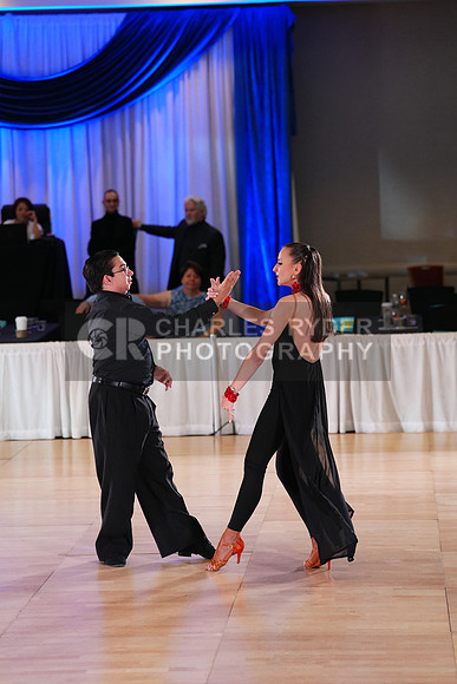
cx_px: 228
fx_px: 2188
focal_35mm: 115
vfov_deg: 17.8
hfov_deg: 11.9
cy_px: 342
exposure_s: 1/500
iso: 2500
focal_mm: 115
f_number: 2.8
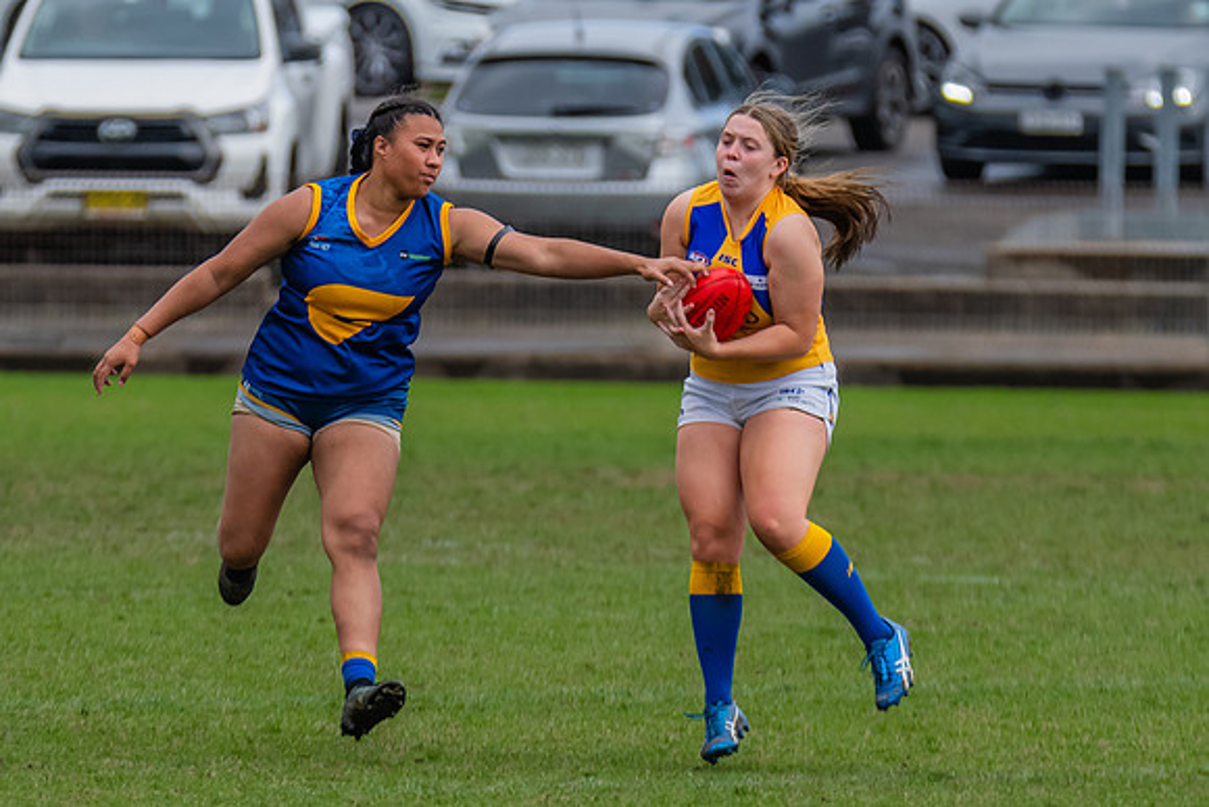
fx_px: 26911
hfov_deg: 2.6
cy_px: 184
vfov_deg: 1.7
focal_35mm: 801
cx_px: 501
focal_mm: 360
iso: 800
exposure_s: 1/1600
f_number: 6.3
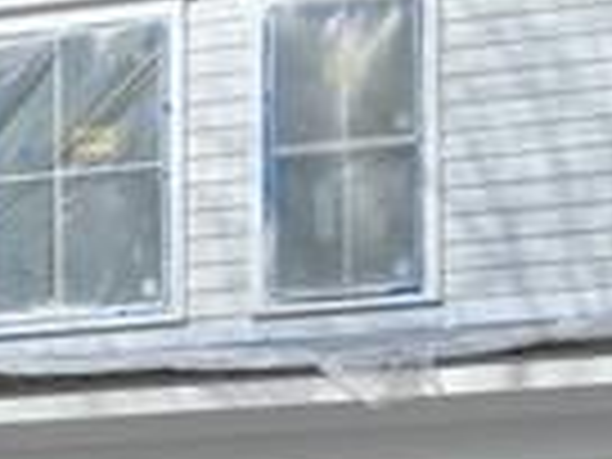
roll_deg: +0.5
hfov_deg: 10.1
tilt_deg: +7.3
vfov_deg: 7.5
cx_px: 90
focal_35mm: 196
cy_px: 522
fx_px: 3465
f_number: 1.8
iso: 32
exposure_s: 1/4608
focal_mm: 4.25
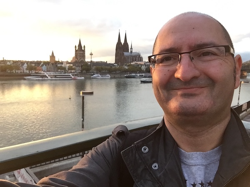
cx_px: 125
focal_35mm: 31
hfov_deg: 58.4
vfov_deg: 45.4
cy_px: 94
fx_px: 224
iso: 64
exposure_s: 1/100
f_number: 2.2
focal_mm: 2.65
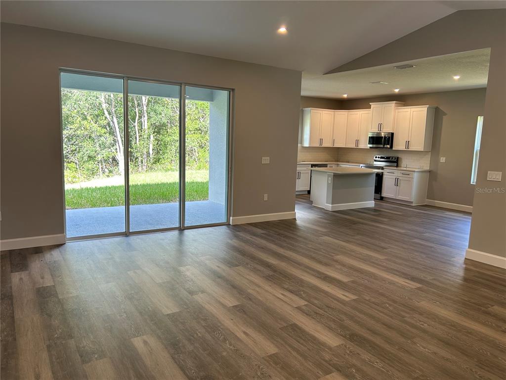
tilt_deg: -7.5
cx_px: 253
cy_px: 190
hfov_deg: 67.3
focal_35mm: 26
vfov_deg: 53.1
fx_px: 380
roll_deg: -1.2
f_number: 1.5
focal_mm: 5.7
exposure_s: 1/120
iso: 64
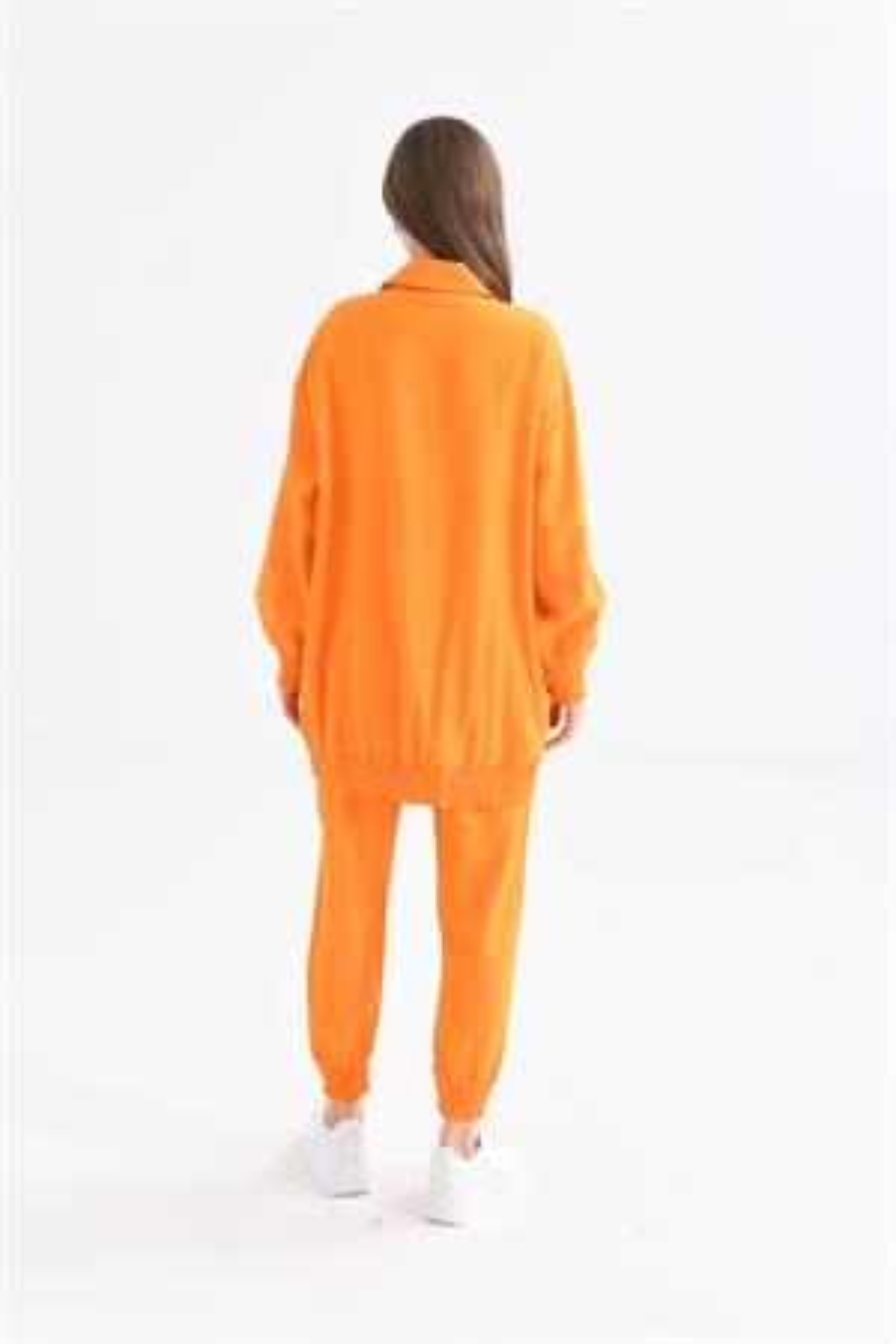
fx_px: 2053
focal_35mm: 55
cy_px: 672
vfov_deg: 36.2
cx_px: 448
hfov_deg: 24.6
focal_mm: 55
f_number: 6.3
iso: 125
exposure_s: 1/125
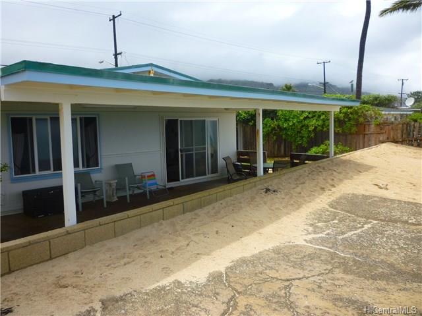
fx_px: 354
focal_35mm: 29
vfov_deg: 48.2
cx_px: 211
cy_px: 158
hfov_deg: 61.7
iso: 80
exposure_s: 1/500
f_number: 3.5
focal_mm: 5.2
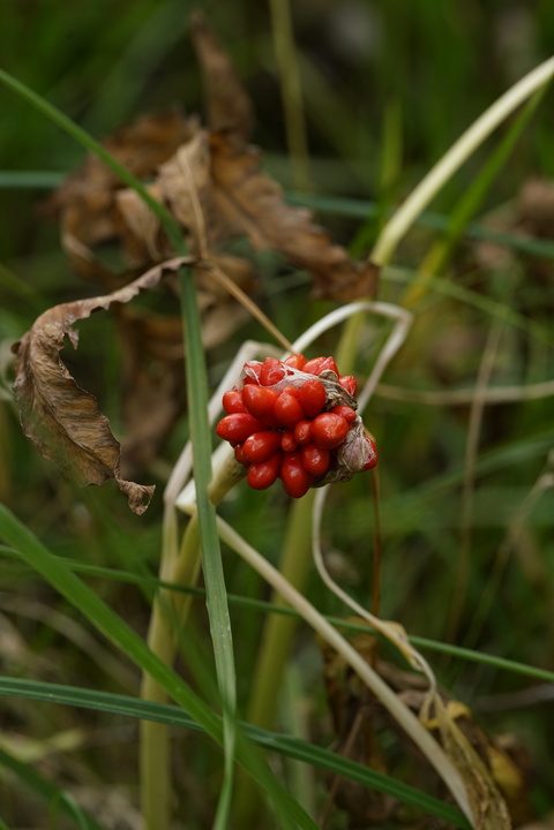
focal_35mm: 100
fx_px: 2308
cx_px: 277
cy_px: 415
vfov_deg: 20.4
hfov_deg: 13.7
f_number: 7.1
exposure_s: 1/160
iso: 1000
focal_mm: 100
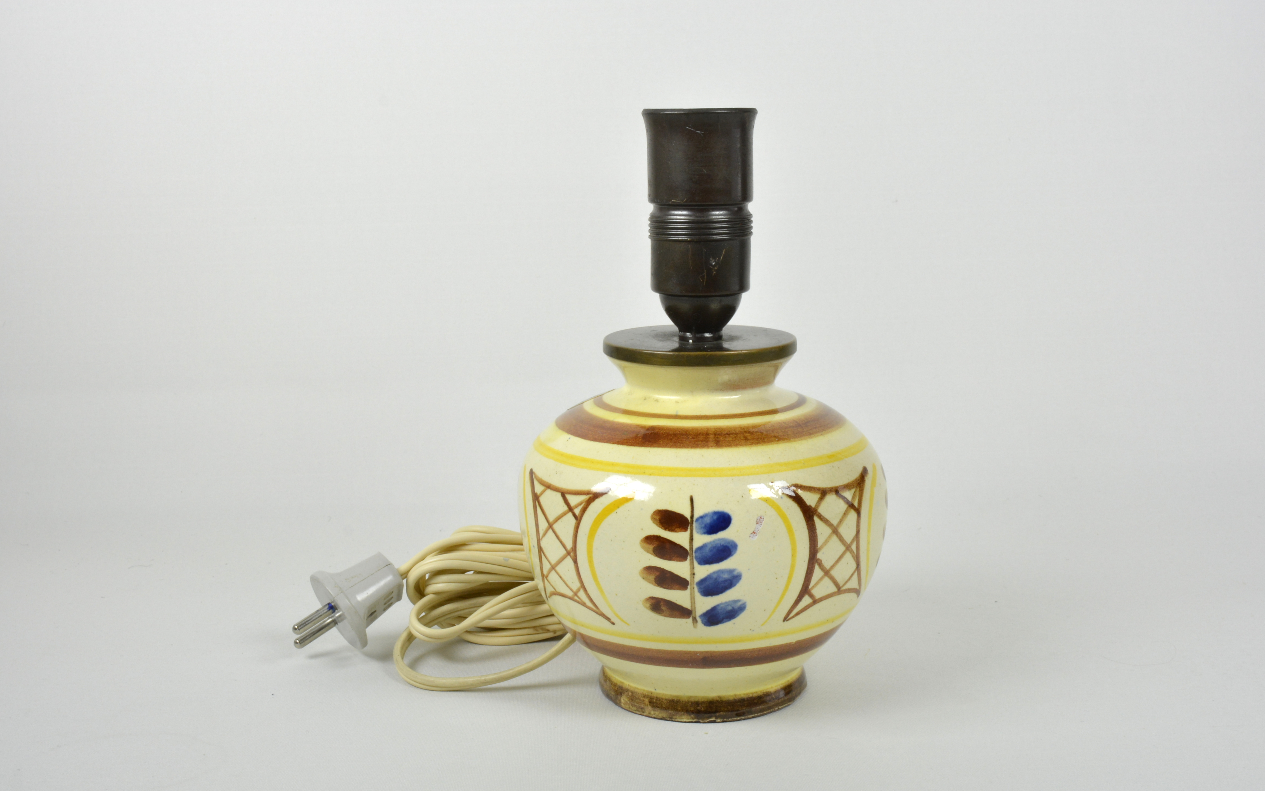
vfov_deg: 29.9
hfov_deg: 46.2
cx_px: 631
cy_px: 414
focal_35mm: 43
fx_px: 1482
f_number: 19
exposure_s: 1/4
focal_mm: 28
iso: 400
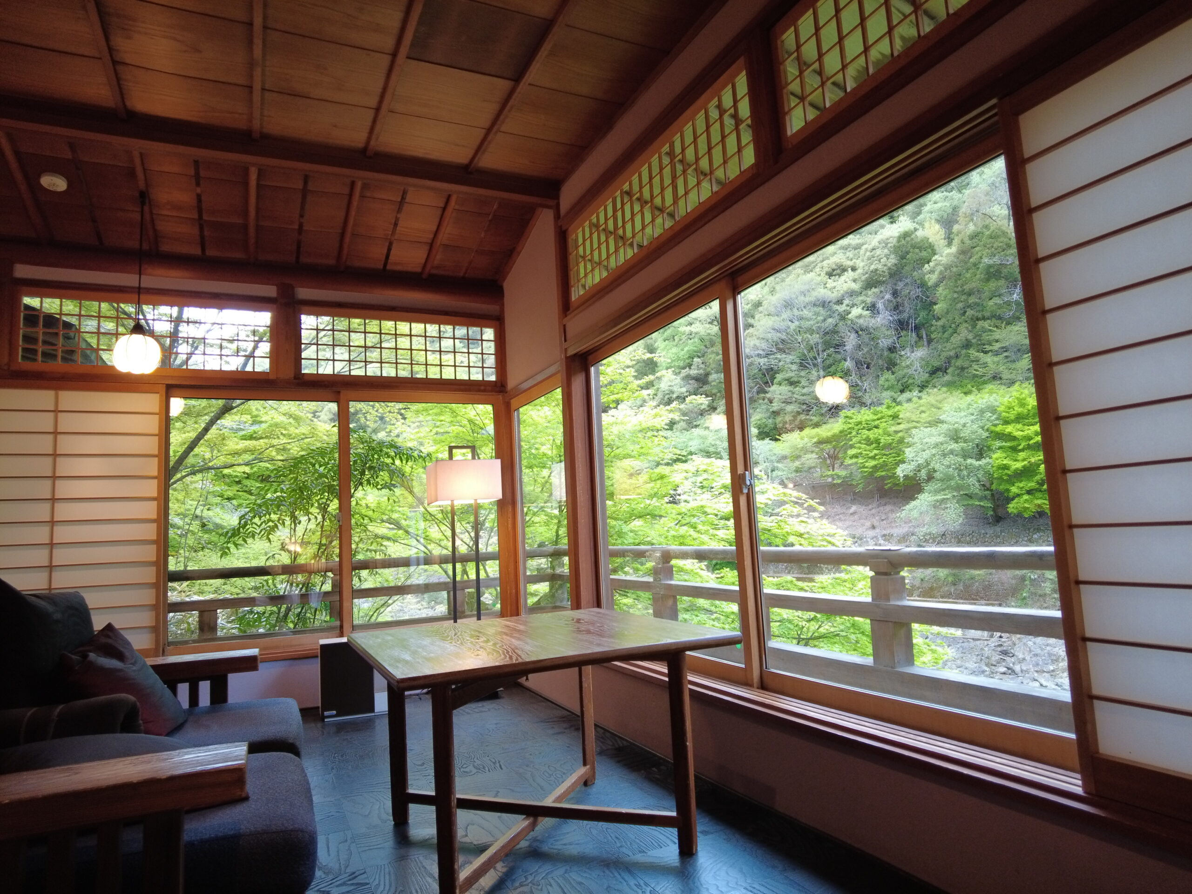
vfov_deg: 66.0
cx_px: 596
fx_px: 689
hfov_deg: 81.7
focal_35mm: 20
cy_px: 447
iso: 200
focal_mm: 4.4
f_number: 1.8
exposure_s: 1/12.5
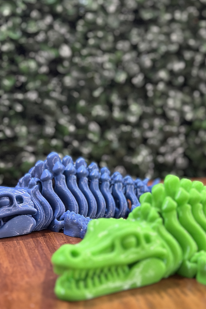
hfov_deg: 17.7
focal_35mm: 77
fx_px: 661
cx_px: 102
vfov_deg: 26.1
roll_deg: +0.4
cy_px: 87
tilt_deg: -2.2
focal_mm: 6.86
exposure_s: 1/33
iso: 640
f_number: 1.78
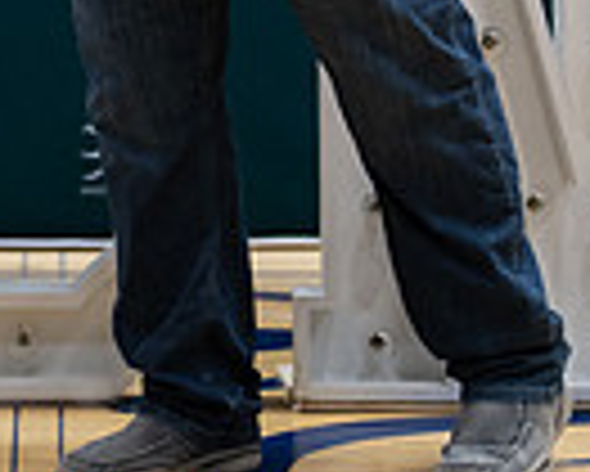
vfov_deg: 5.6
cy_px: -268
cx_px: -142
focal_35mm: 274
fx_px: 4788
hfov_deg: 7.0
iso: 400
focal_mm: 50
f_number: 1.2
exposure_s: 1/320
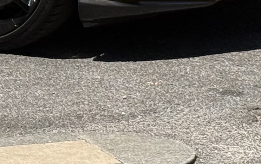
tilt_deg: -5.5
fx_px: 1964
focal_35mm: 276
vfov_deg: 4.7
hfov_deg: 7.5
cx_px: -142
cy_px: -146
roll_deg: +1.1
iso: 80
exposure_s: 1/5587
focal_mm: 6.76
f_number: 1.78
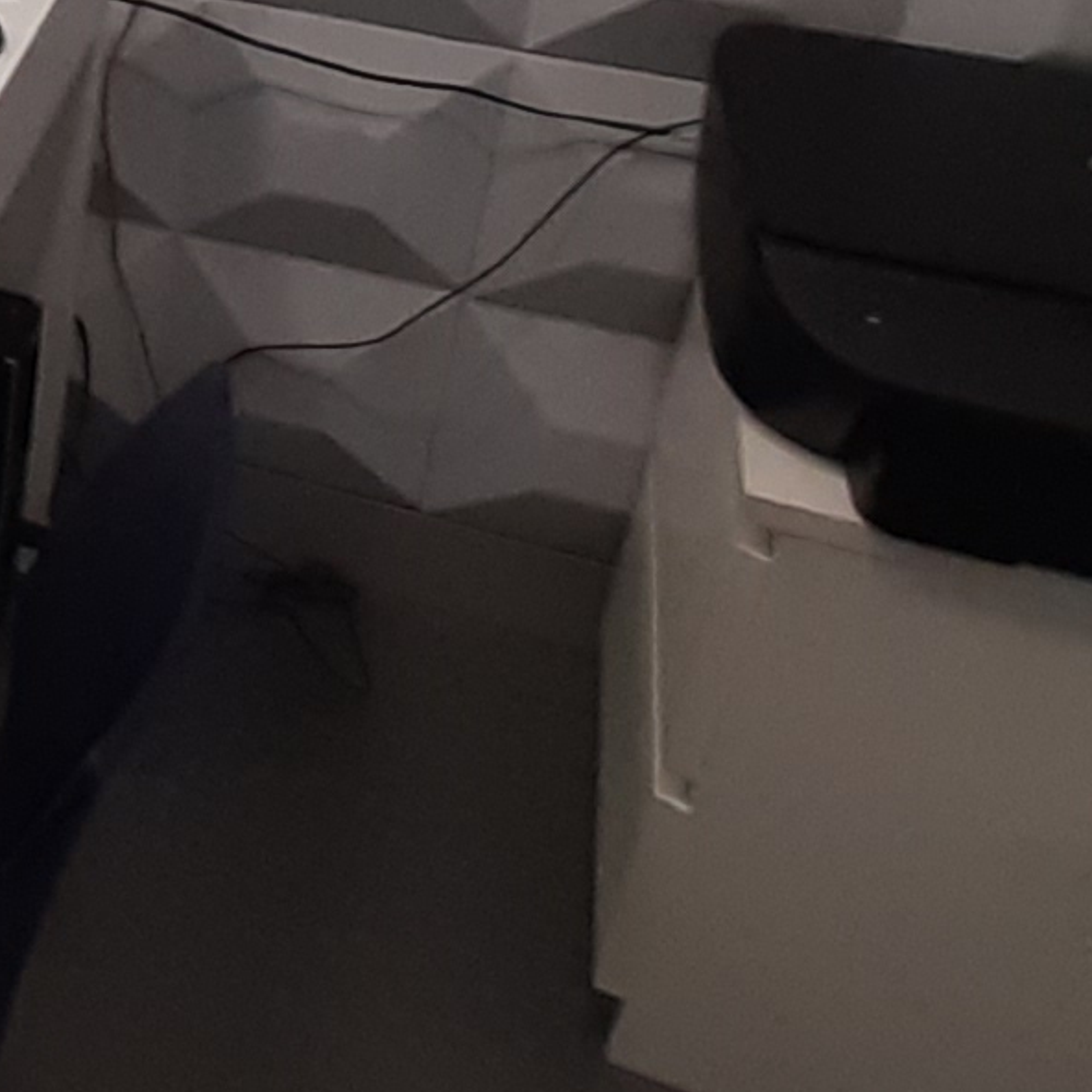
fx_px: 1785
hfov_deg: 27.4
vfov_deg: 30.7
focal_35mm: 50
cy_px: -81
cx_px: -391
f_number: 2.2
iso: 100
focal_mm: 1.13
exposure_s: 1/50
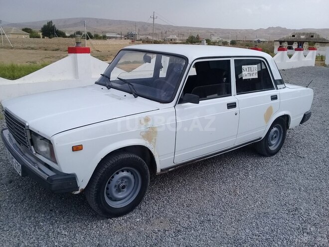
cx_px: 164
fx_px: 295
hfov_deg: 58.4
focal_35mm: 31
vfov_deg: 45.4
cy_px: 124
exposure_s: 1/1495
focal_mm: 3.3
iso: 50
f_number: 2.2
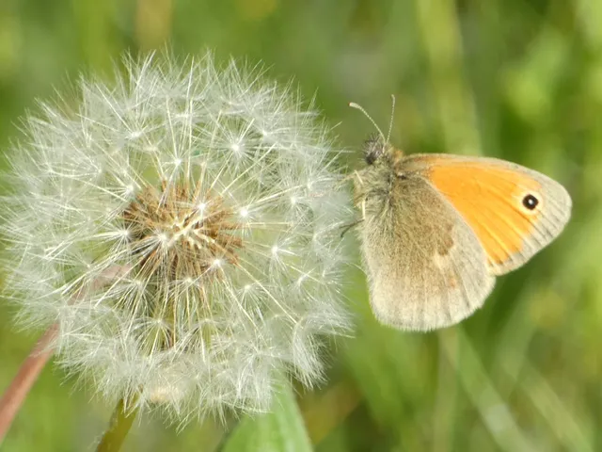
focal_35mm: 515
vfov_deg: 2.9
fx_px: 8956
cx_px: 301
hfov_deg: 3.8
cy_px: 226
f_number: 5.6
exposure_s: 1/100
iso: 100
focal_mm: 92.3
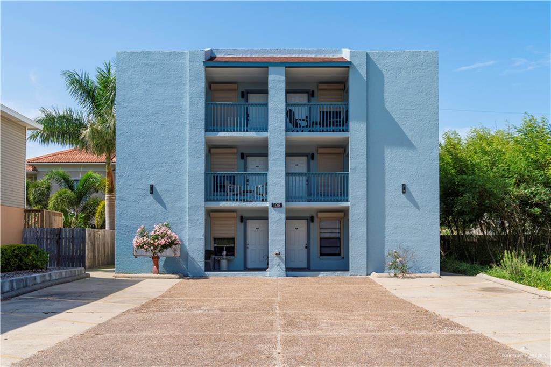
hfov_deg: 55.8
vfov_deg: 38.9
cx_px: 276
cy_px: 184
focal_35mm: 34
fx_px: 520
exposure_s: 1/200
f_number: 8
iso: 100
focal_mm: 34
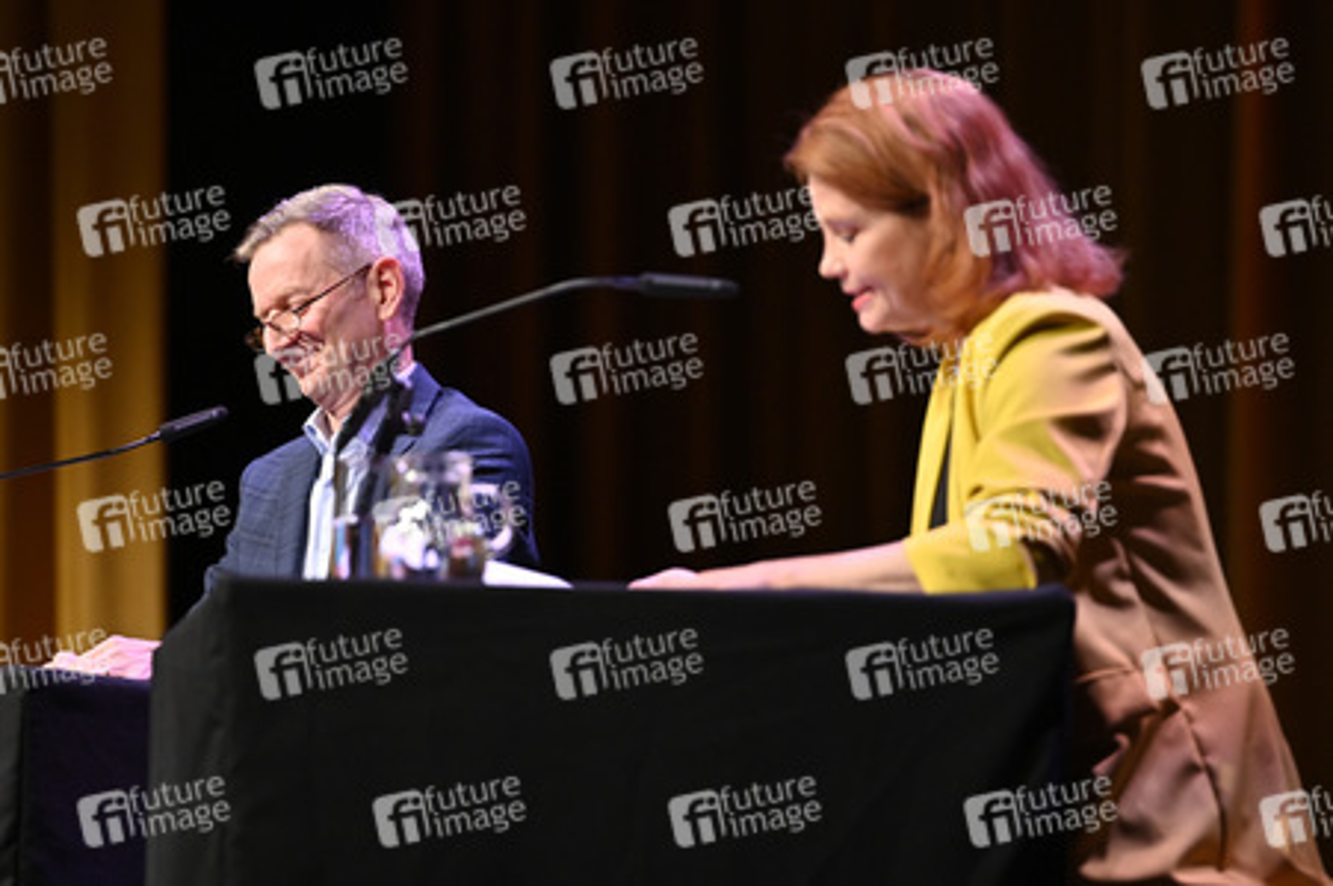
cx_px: 666
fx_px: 6475
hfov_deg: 11.8
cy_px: 443
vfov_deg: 7.8
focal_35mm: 175
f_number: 2.8
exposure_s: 1/500
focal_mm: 175
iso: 1000
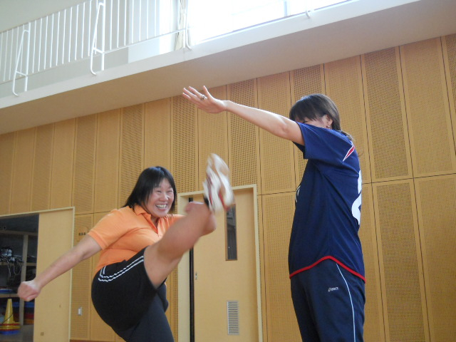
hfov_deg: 45.8
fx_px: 540
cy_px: 171
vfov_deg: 35.1
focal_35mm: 41
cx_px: 228
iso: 400
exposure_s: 1/80
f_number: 3.1
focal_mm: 6.72
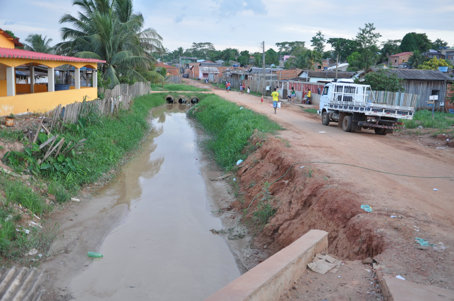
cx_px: 227
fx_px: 472
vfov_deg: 35.4
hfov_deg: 51.3
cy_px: 150
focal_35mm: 38
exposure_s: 1/100
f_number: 5
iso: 400
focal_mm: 25
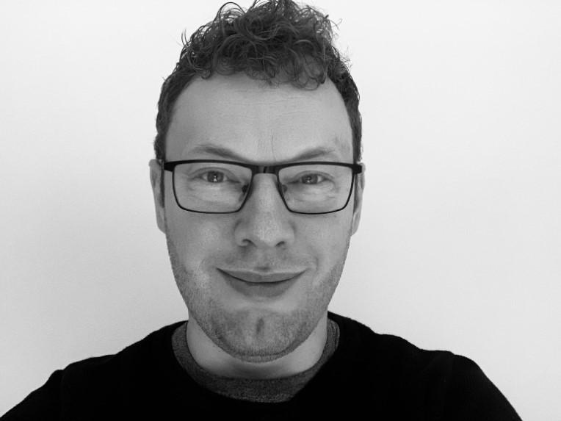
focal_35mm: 32
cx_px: 280
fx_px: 519
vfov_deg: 44.2
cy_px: 210
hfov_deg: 56.8
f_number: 2.2
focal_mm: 2.87
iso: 500
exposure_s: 1/30
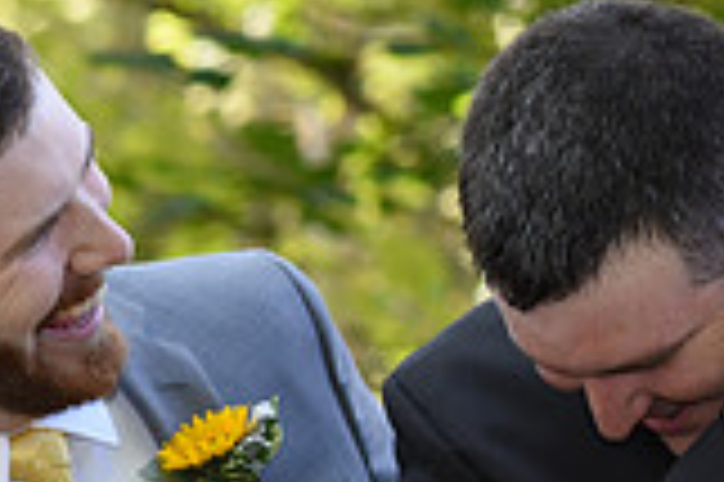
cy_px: 570
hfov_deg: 6.6
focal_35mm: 307
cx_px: 1129
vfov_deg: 4.5
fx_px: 6168
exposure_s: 1/200
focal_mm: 85
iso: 500
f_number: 4.5
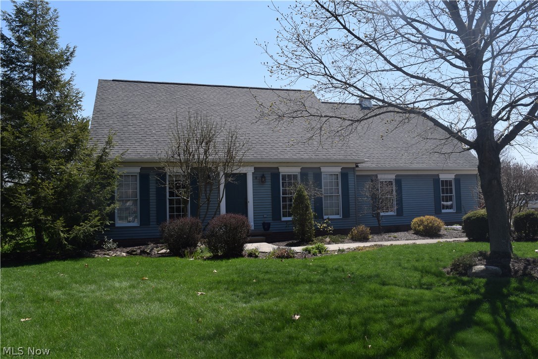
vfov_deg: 47.9
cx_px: 269
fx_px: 403
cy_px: 180
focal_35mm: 27
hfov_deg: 67.4
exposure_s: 1/320
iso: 200
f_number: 9
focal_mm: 18
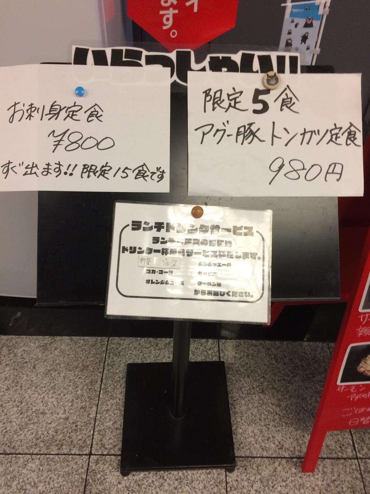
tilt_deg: -46.1
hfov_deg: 48.2
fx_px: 413
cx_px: 185
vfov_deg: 61.7
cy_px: 247
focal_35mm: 29
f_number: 2.2
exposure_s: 1/30
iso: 100
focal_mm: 4.15
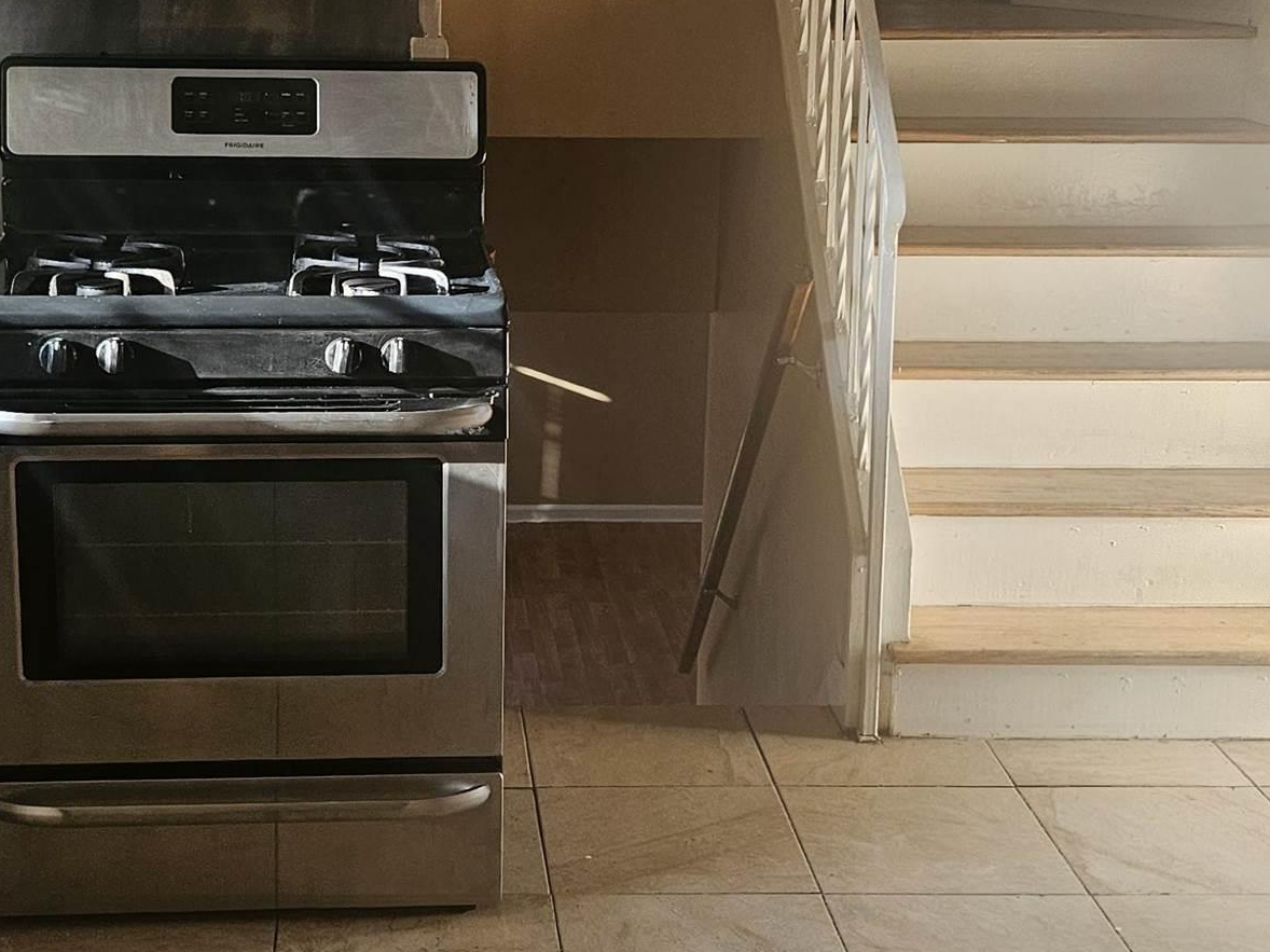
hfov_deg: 32.0
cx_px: 470
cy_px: 454
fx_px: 2201
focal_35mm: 60
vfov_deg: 24.4
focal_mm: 5.4
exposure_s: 1/120
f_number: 1.8
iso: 64
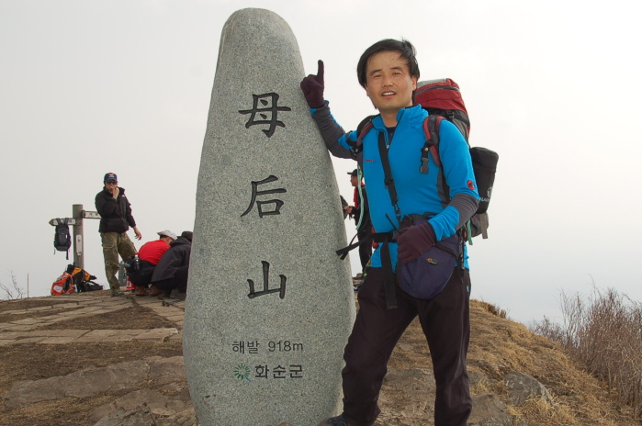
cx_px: 383
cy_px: 247
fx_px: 743
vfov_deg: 31.9
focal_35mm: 42
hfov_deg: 46.5
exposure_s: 1/500
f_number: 7.1
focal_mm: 19
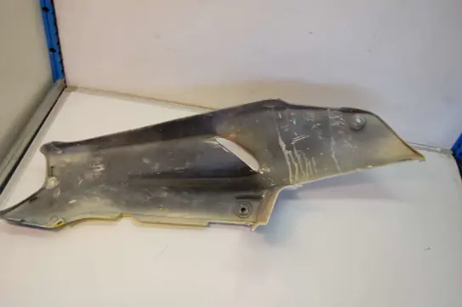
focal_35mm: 34
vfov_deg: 38.2
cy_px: 154
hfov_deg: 55.2
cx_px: 231
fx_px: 442
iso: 400
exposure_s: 1/80
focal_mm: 23
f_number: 5
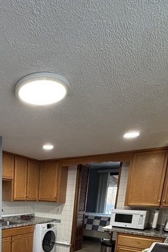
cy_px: 241
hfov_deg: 42.9
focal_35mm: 28
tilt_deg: -12.2
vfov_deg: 54.0
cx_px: 20
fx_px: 196
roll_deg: -2.1
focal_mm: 2.22
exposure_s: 1/120
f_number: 2.2
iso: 500
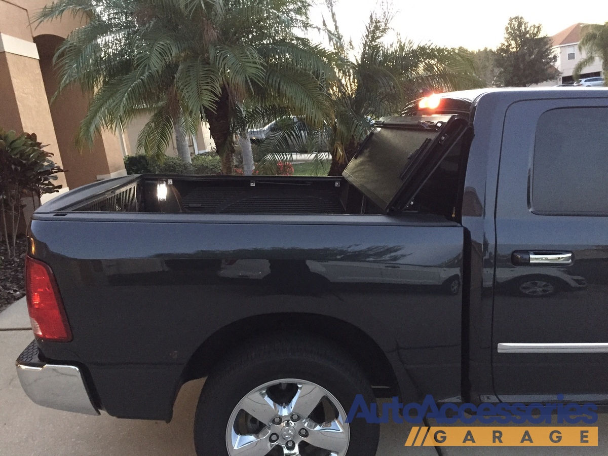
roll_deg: +7.3
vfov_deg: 48.2
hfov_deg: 61.7
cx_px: 304
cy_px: 228
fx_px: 509
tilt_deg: -13.1
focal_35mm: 29
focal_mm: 4.15
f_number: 2.2
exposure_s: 1/15
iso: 320
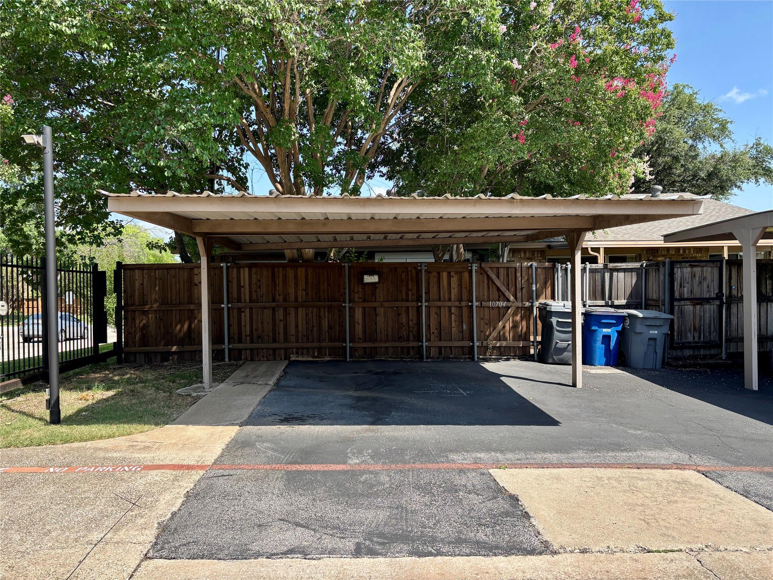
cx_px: 386
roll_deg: +1.4
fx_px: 581
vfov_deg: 53.1
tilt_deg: +0.5
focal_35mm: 26
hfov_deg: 67.3
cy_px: 290
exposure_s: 1/1115
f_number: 1.6
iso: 50
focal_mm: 5.96
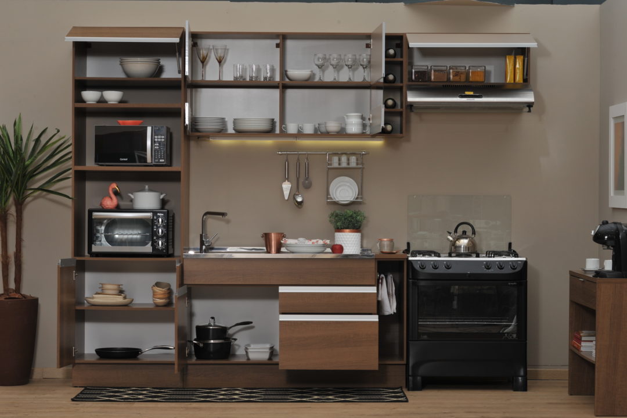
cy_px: 209
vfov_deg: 16.1
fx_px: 1480
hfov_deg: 23.9
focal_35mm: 85
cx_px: 314
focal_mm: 85
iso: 400
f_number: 10
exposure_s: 1/200
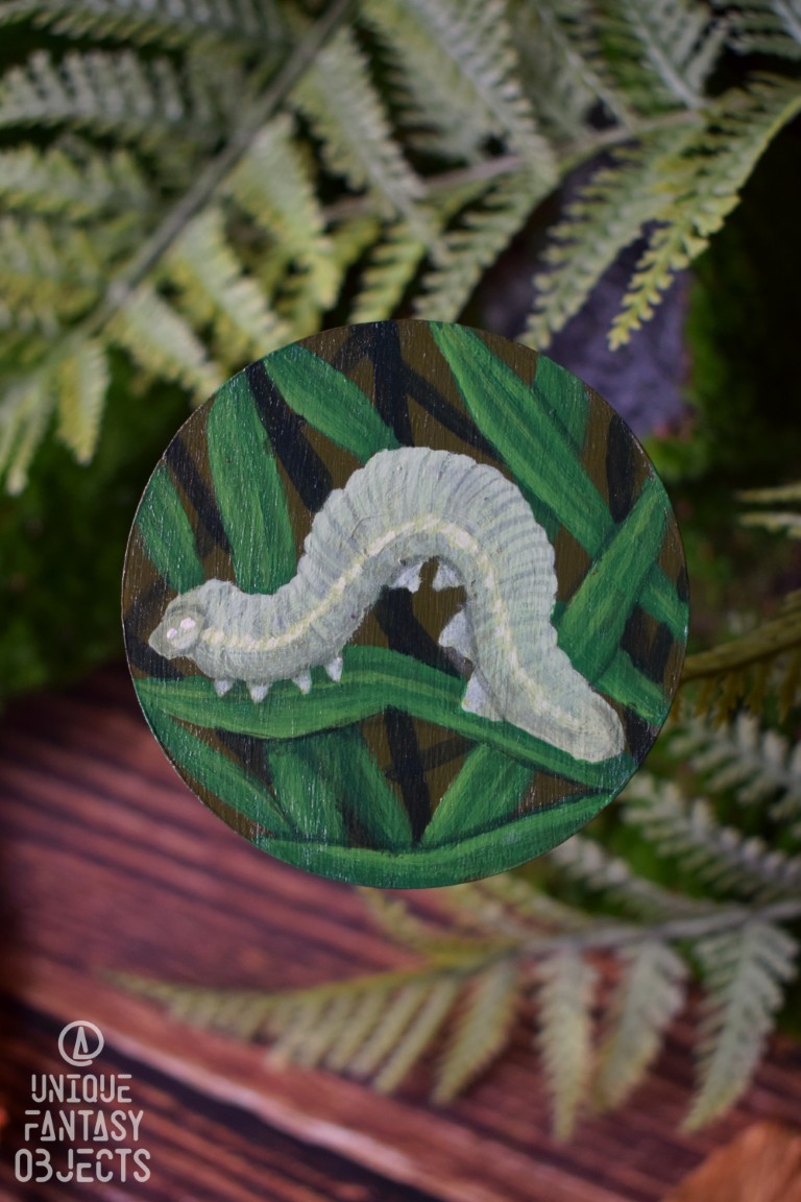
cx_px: 400
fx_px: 1702
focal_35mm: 51
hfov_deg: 26.5
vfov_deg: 38.9
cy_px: 601
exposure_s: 1/60
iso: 1000
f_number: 4.5
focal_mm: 34
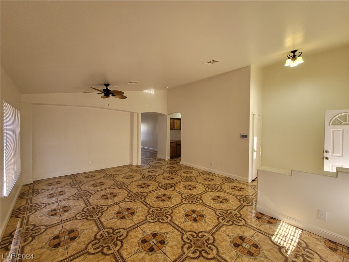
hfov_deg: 106.2
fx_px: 131
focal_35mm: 13
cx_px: 174
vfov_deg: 89.9
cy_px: 131
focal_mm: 2.2
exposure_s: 1/60
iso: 125
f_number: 2.2
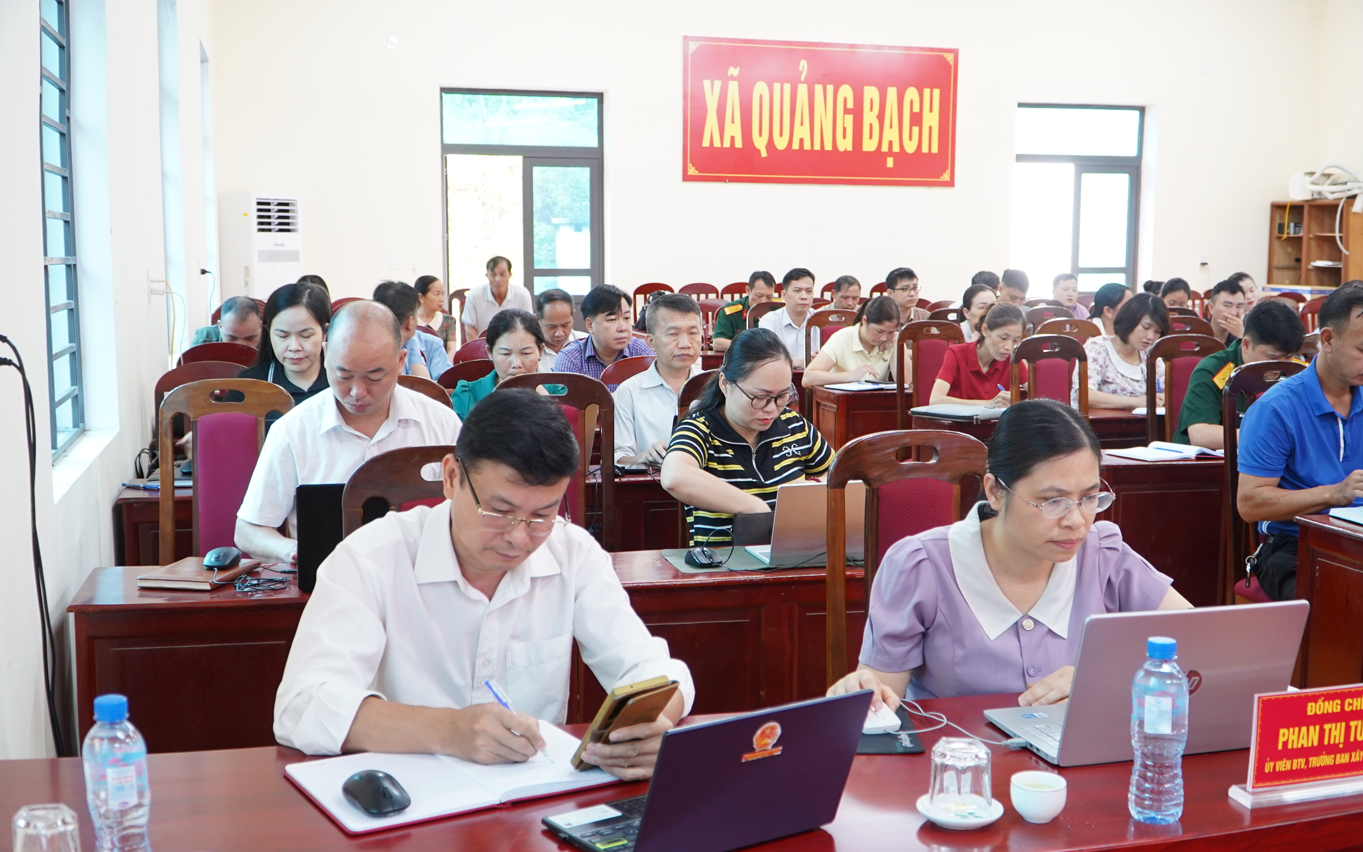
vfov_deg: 34.4
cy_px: 429
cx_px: 682
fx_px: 1374
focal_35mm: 37
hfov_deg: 52.8
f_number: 4
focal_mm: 24
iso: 1000
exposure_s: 1/40
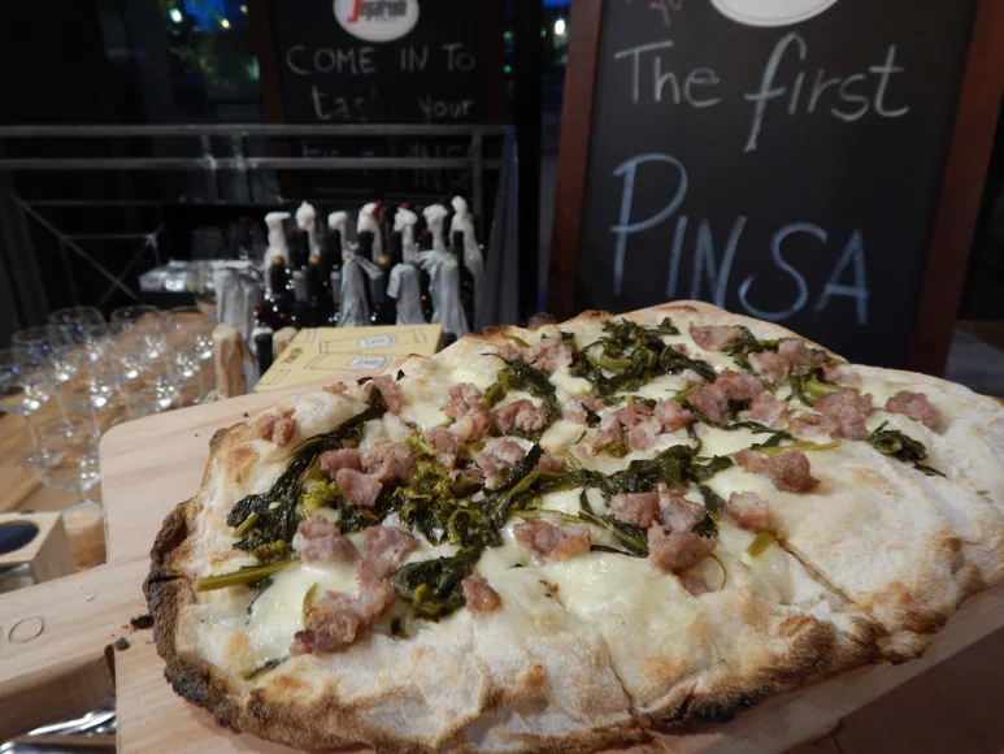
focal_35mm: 24
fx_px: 696
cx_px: 502
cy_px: 377
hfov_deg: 71.6
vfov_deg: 56.8
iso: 200
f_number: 2.8
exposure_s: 1/4
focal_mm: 4.3
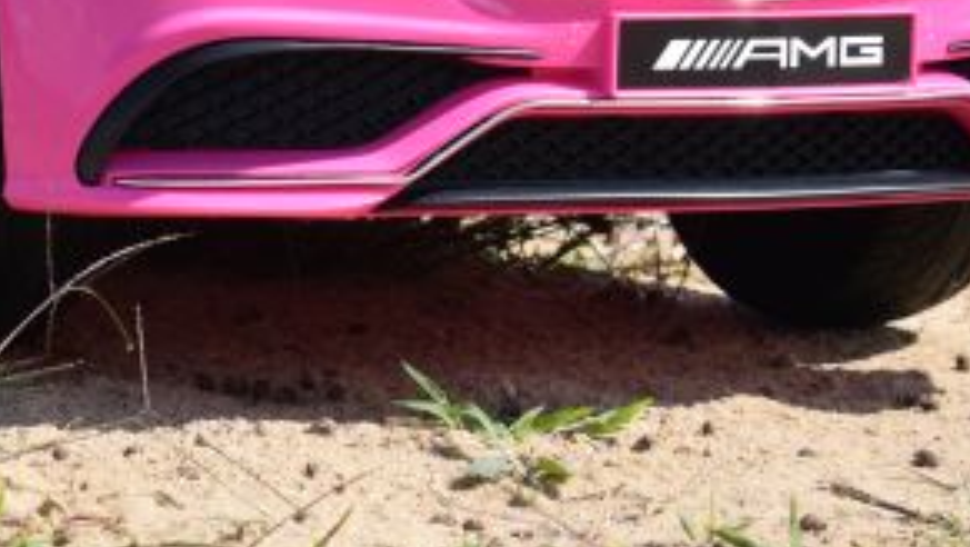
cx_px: 43
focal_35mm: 237
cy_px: -38
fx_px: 6110
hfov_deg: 9.0
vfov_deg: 5.1
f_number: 5.6
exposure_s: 1/4000
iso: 1000
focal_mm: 55
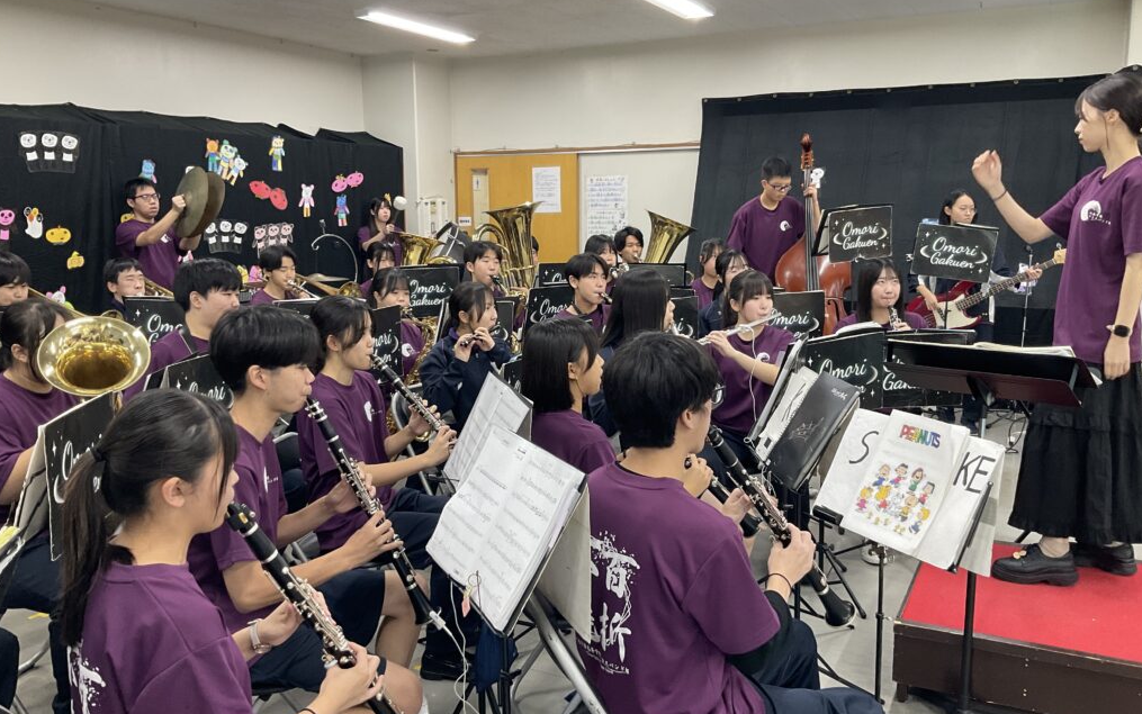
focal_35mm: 31
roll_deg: +0.6
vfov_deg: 40.6
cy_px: 345
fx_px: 965
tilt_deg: -8.2
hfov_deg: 61.2
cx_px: 570
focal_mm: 3
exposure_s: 1/60
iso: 100
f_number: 1.8
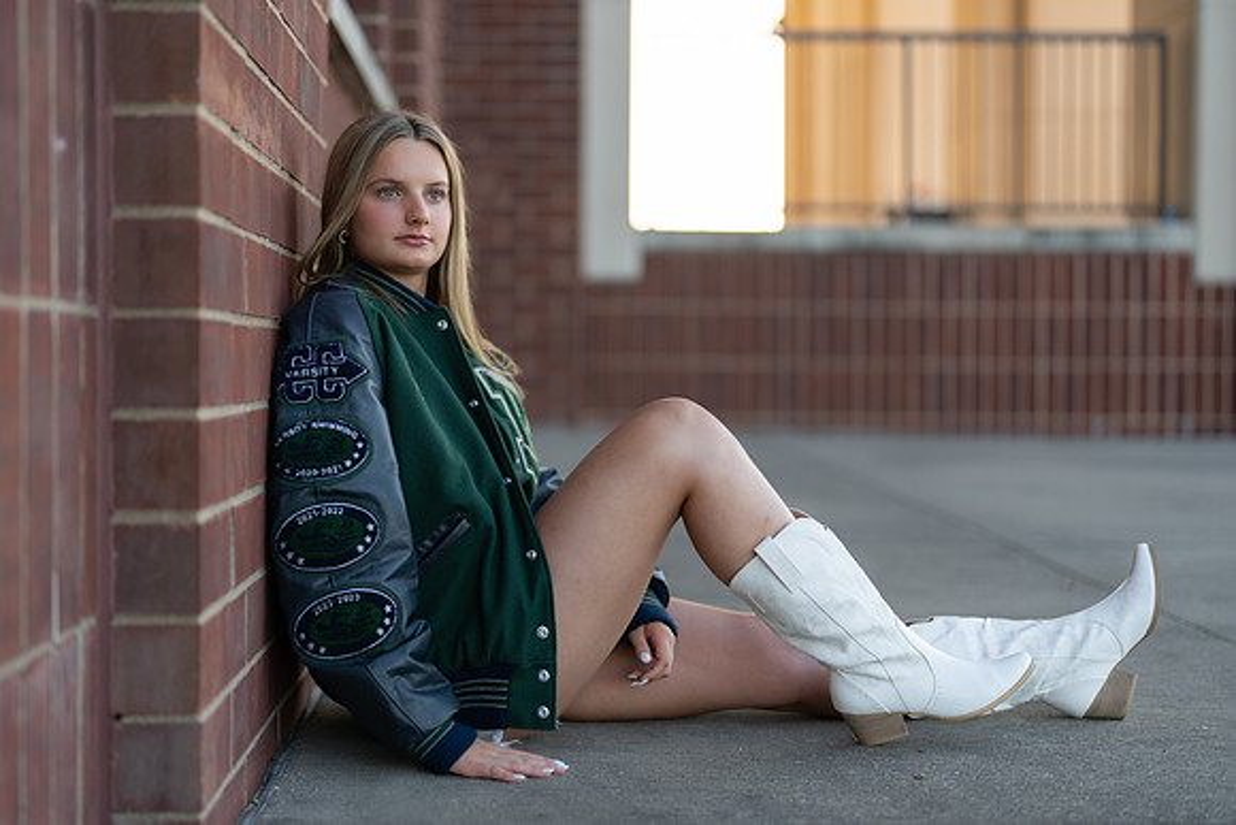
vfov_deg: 24.4
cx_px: 568
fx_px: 1906
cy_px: 428
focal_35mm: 56
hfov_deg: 35.9
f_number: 1.2
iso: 100
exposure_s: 1/640
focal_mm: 50
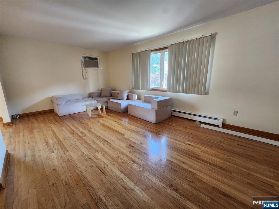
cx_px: 140
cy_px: 104
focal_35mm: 13
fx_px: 105
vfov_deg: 89.9
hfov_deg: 106.2
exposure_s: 1/40
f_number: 2.2
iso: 400
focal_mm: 2.2
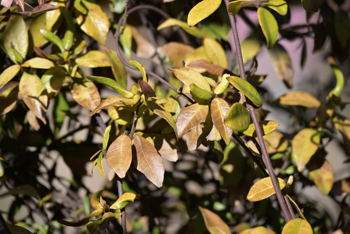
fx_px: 3889
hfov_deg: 5.2
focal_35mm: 400
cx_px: 175
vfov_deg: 3.4
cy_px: 117
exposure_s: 1/160
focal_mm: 400
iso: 64
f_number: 8
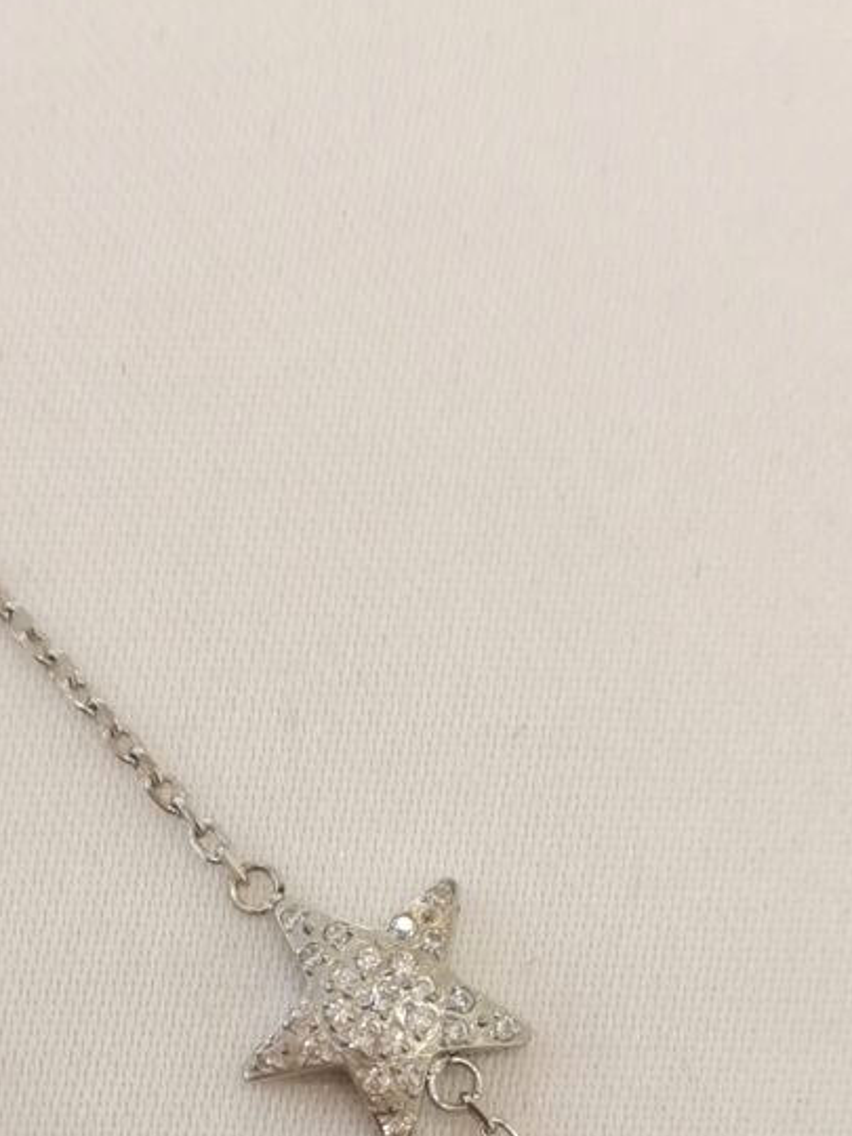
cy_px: 985
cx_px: 385
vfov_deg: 20.7
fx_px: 3052
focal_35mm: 93
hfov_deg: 15.9
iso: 80
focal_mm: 4.75
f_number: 1.8
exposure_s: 1/50
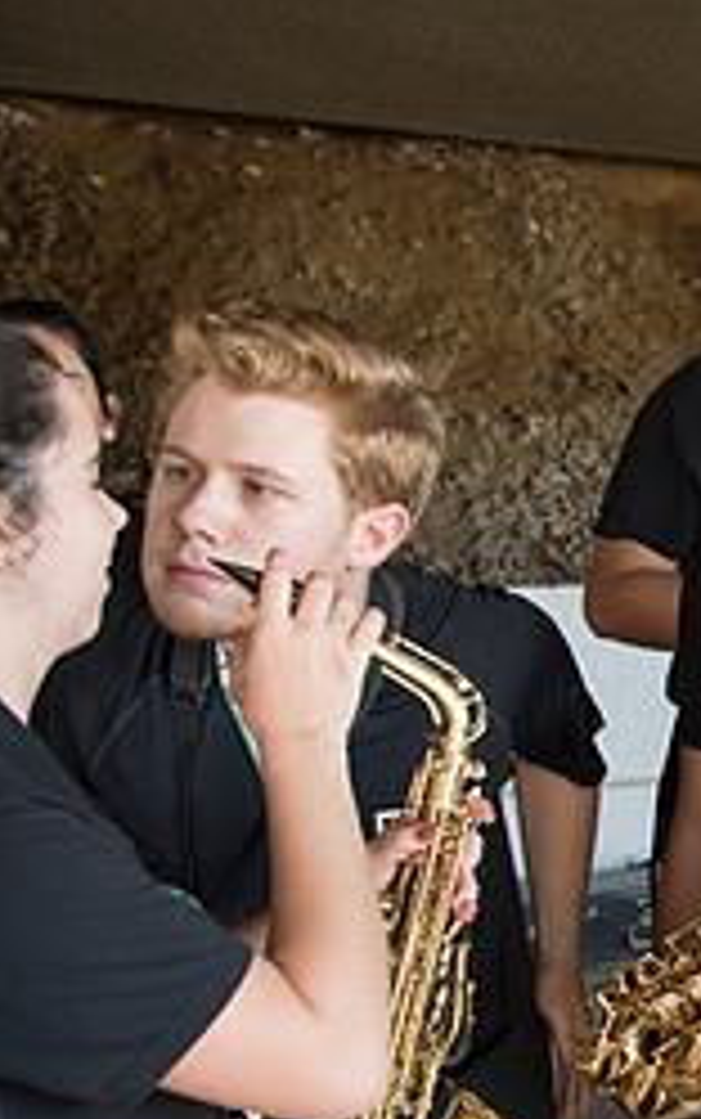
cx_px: 1258
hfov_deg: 18.1
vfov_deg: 35.3
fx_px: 1739
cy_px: 753
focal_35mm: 57
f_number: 5
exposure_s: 1/80
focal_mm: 24
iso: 640
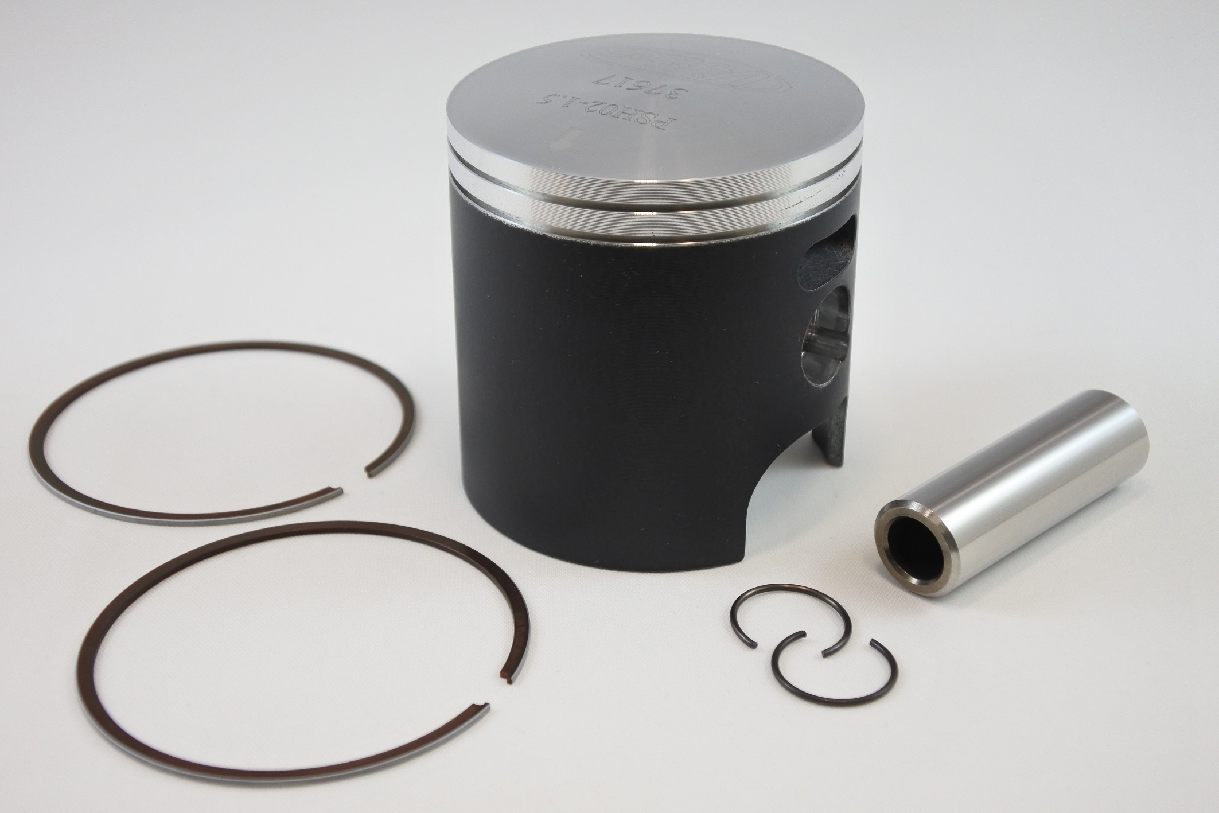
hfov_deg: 35.1
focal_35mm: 57
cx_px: 610
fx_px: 1930
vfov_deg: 23.8
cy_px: 406
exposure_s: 1/125
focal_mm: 21.4
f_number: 4.8
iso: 450
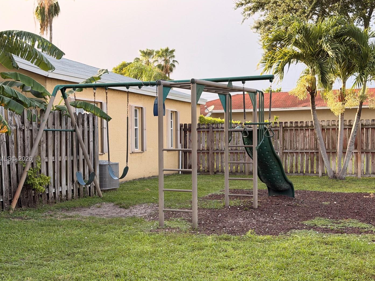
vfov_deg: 26.5
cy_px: 159
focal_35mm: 55
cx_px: 164
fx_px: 596
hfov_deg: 34.9
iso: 100
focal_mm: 6.76
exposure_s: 1/875
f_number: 1.78
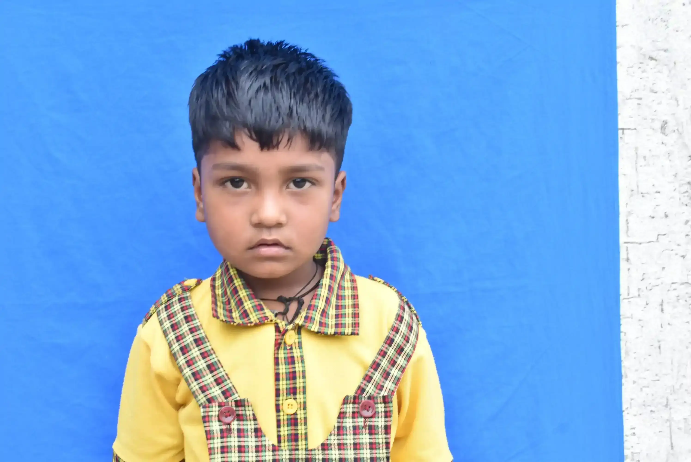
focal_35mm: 48
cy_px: 231
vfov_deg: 28.1
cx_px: 346
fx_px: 922
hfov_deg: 41.1
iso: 500
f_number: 7.1
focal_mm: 32
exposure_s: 1/60
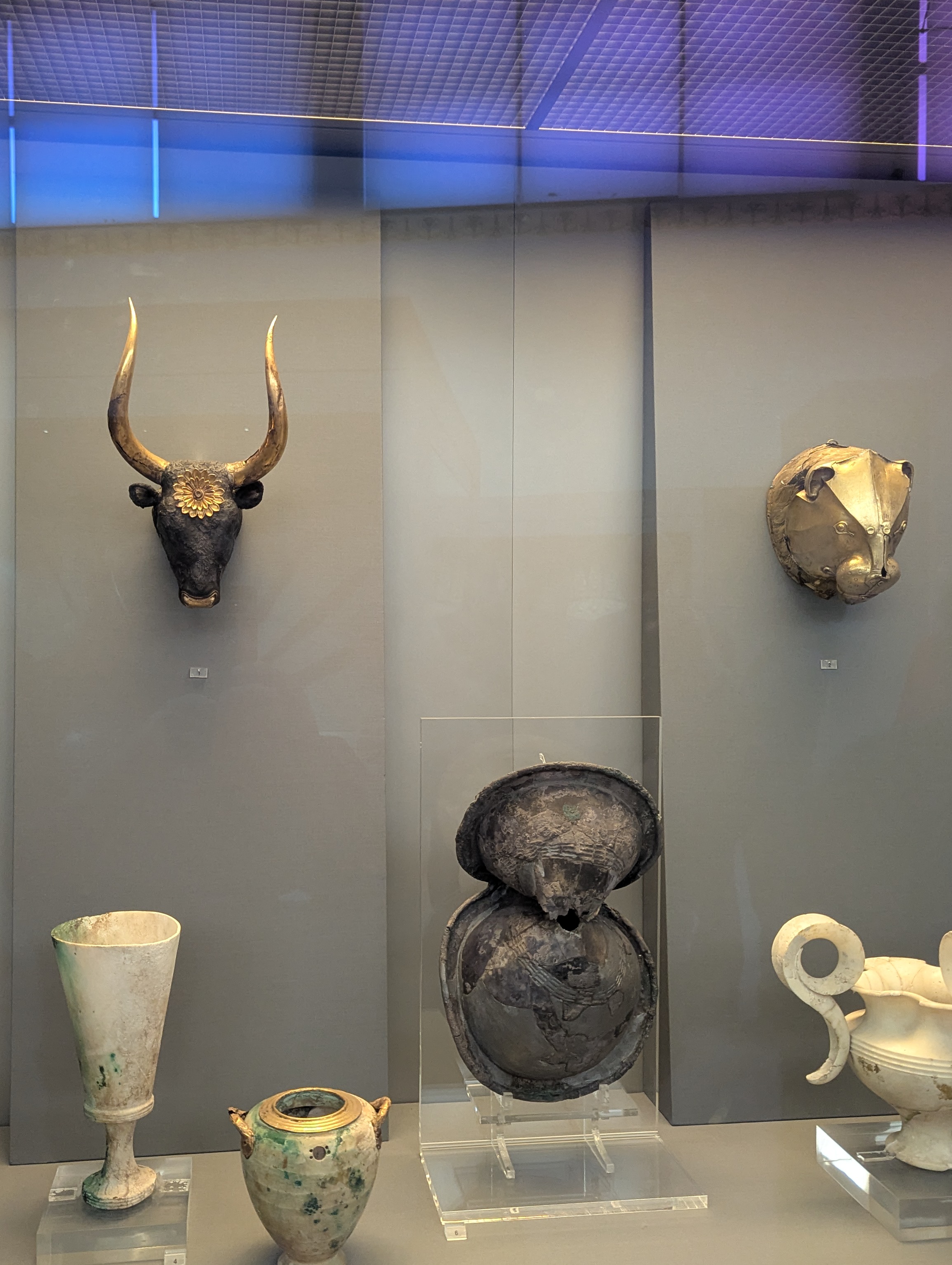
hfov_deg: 44.1
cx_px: 390
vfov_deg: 56.7
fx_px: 1170
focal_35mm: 32
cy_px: 638
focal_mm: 6.81
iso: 615
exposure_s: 1/71.6
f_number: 1.85
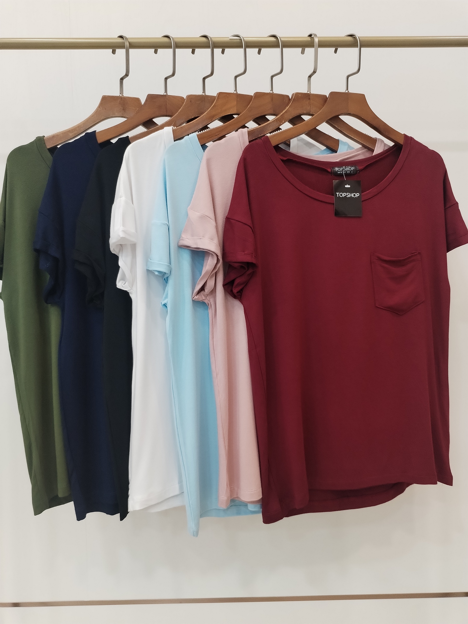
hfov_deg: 48.2
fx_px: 523
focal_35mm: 29
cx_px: 234
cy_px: 312
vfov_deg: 61.7
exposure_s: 1/60
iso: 471
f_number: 1.8
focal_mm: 4.75
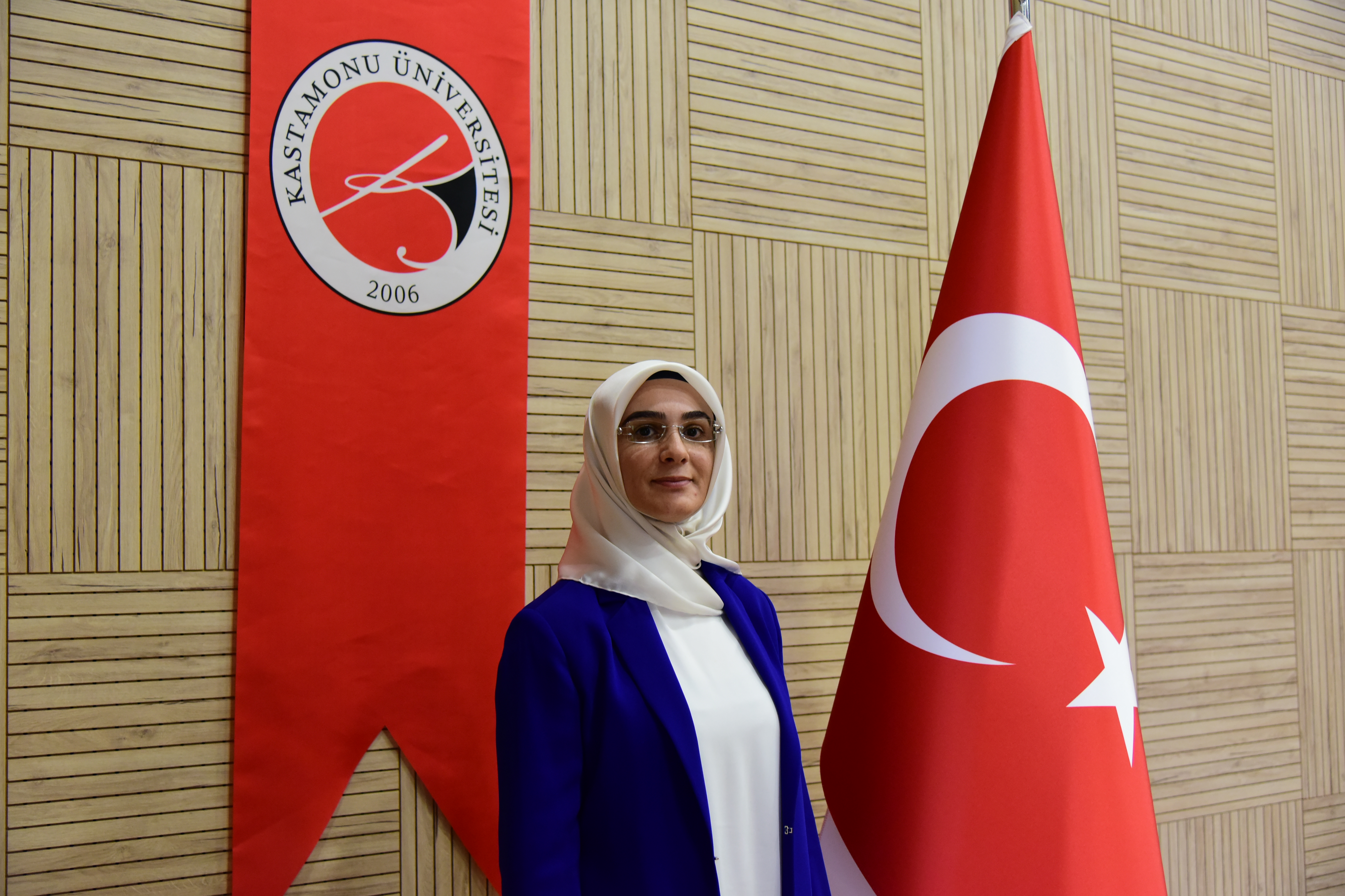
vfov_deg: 29.2
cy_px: 448
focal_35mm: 46
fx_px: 1718
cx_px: 672
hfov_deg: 42.7
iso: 2000
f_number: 4
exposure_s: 1/50
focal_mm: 46
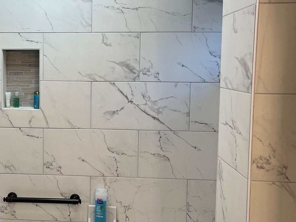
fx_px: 410
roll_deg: -1.0
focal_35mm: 48
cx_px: 64
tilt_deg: -5.1
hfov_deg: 38.3
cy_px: 94
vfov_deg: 30.2
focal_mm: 5.1
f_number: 1.6
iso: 125
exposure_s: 1/120
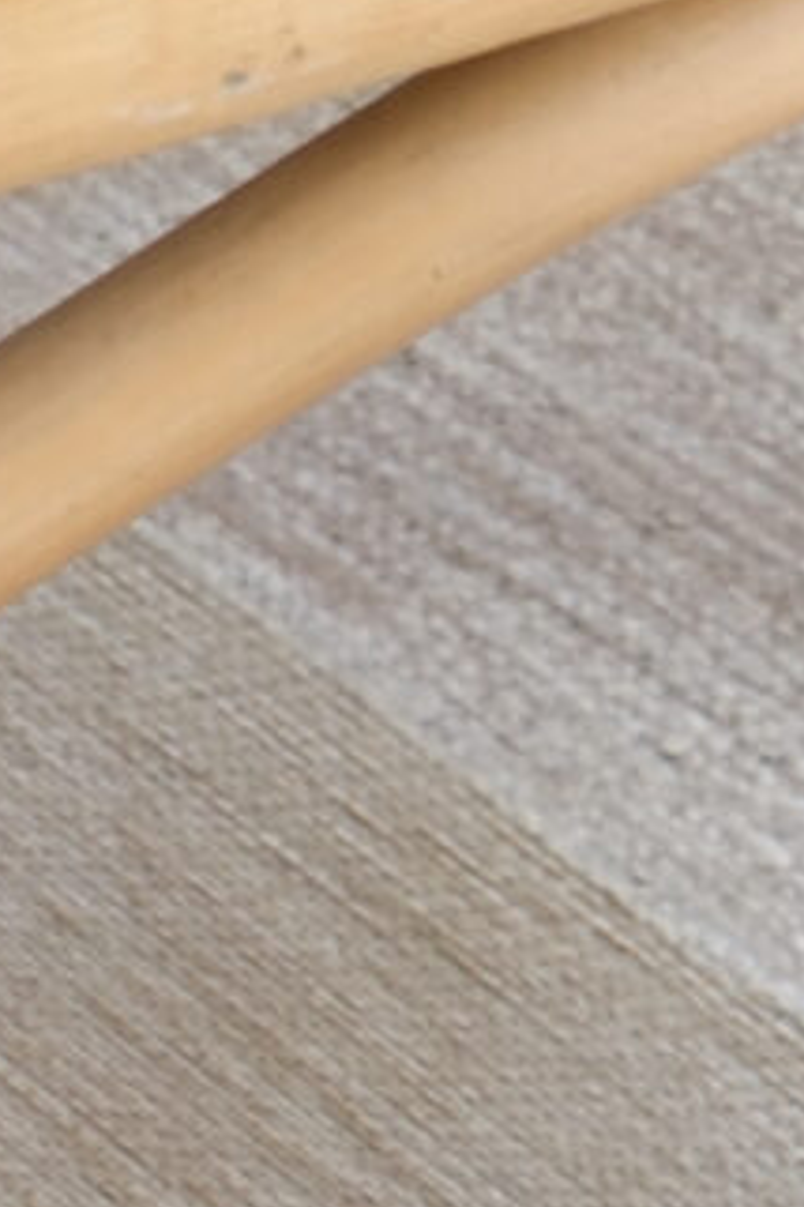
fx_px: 14973
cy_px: 2831
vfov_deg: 4.5
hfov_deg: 3.0
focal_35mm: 447
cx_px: -1835
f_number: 4
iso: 125
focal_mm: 37.6
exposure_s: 1/2400
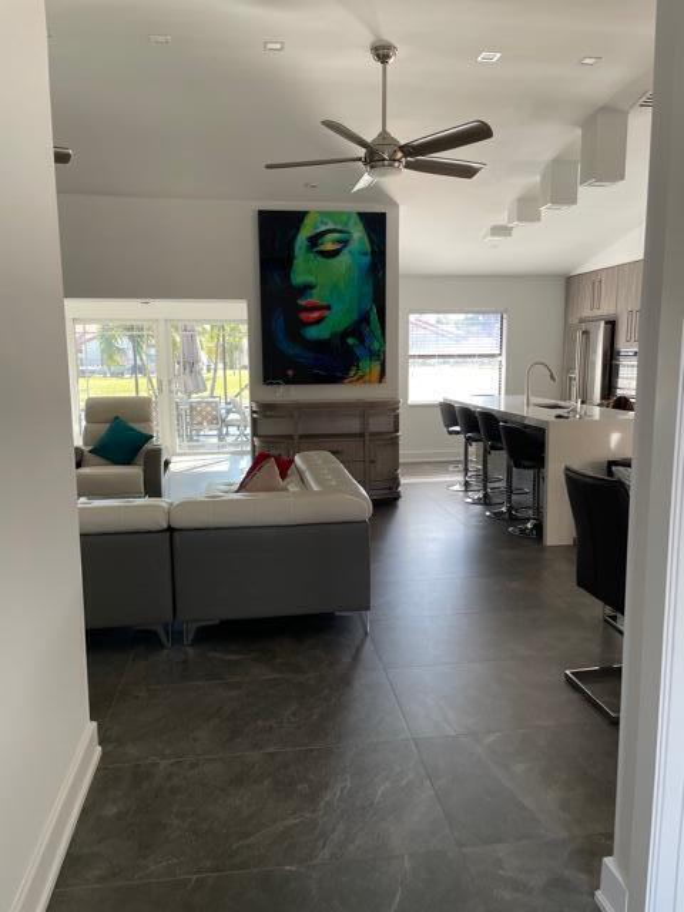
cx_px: 342
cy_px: 456
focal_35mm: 26
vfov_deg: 67.3
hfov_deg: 53.1
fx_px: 685
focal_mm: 4.2
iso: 64
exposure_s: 1/121
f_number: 1.6
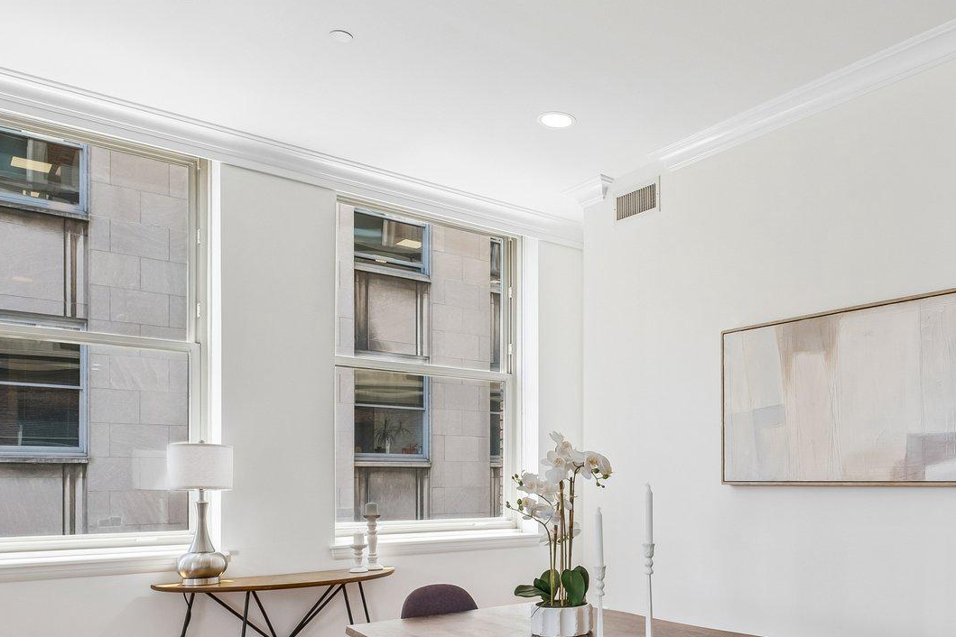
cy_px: 467
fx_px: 770
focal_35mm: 29
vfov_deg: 43.7
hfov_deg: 61.3
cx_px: 676
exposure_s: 1/40
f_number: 8
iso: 250
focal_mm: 10
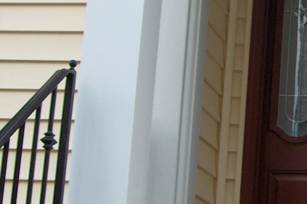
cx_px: 450
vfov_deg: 10.1
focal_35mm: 135
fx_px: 1151
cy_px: 43
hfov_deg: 14.3
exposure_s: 1/300
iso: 102
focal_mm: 8
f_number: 2.8
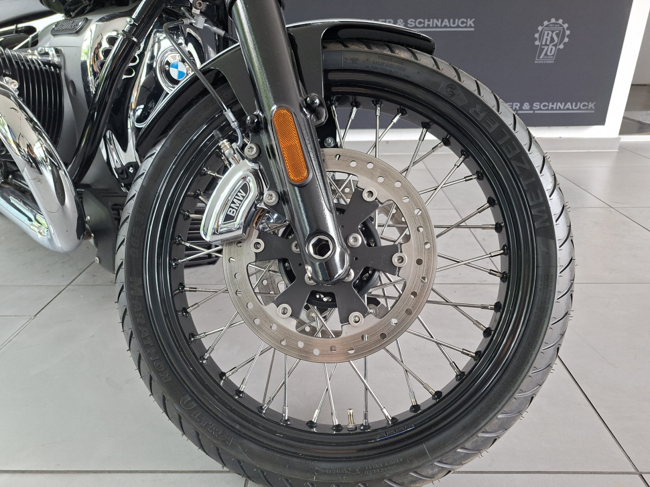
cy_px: 244
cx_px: 325
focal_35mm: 23
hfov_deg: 73.9
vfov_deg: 58.9
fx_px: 432
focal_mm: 5.54
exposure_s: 1/100
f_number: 1.8
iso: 200
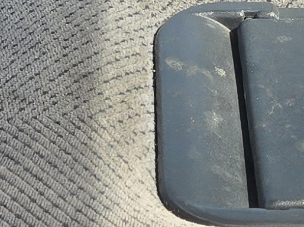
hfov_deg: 11.0
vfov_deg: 8.2
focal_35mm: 179
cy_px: -50
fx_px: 1571
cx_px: 243
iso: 25
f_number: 1.8
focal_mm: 5.4
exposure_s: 1/403
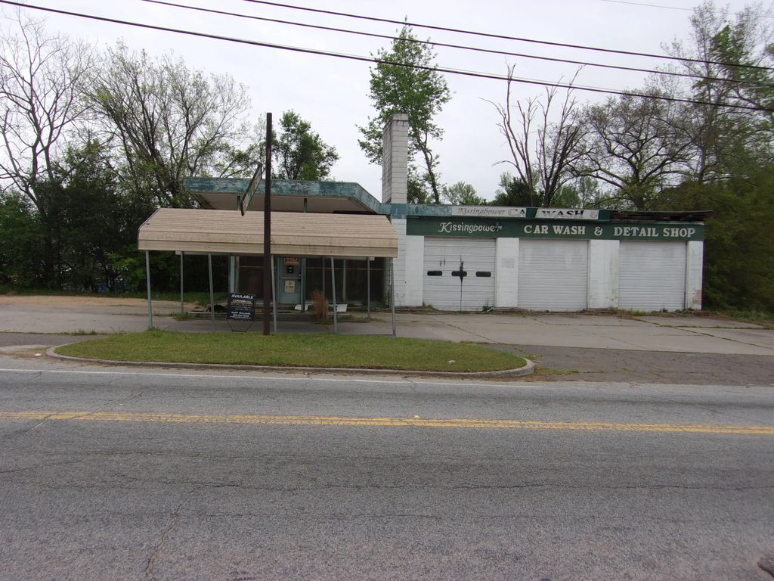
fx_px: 760
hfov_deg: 54.0
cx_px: 387
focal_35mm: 34
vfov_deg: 41.8
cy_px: 290
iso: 80
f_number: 3.3
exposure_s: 1/150
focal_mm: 6.1
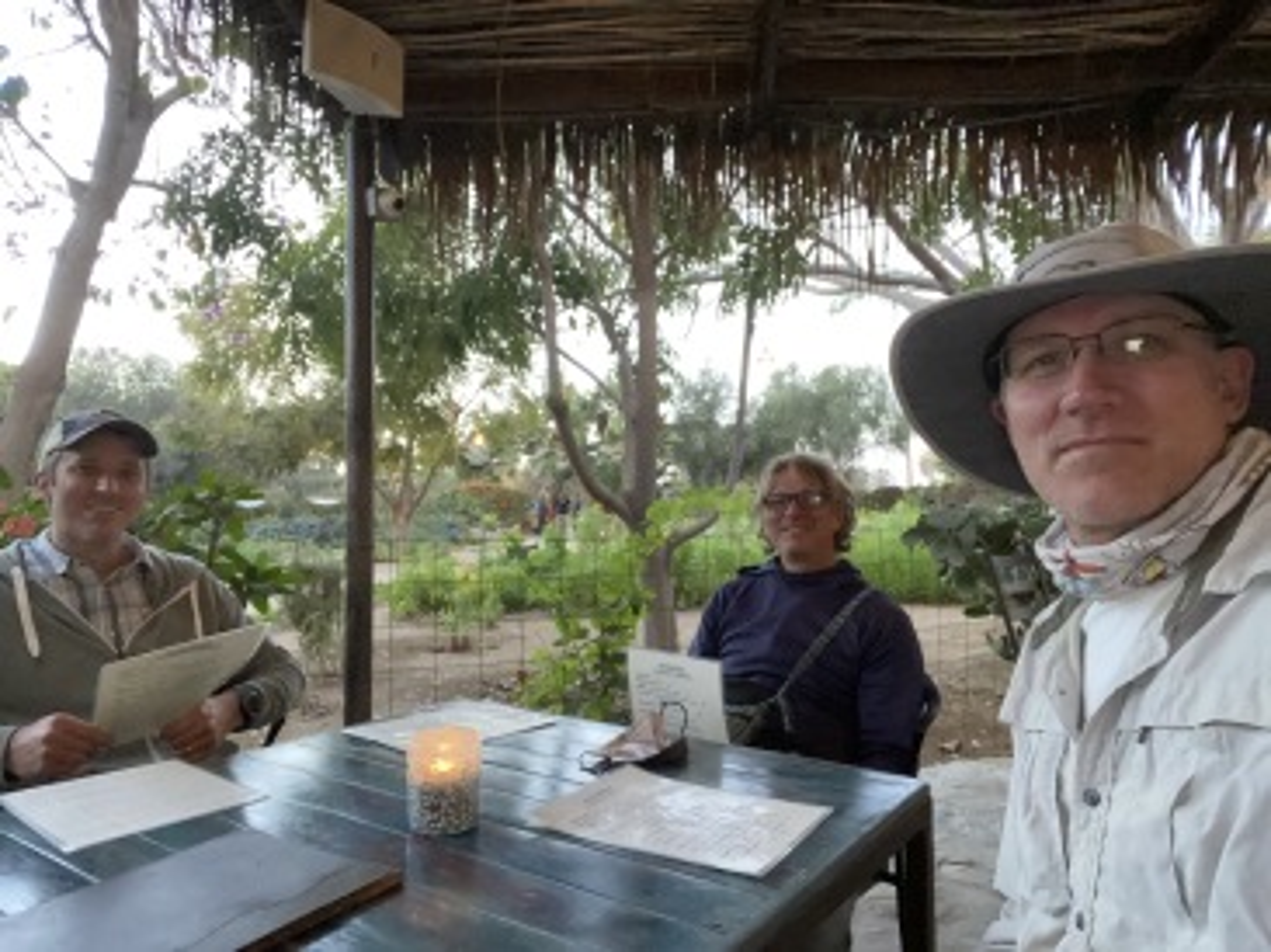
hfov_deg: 74.0
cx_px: 636
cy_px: 476
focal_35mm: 23
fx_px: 844
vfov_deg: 58.8
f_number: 2.2
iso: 1000
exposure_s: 1/30
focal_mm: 2.71
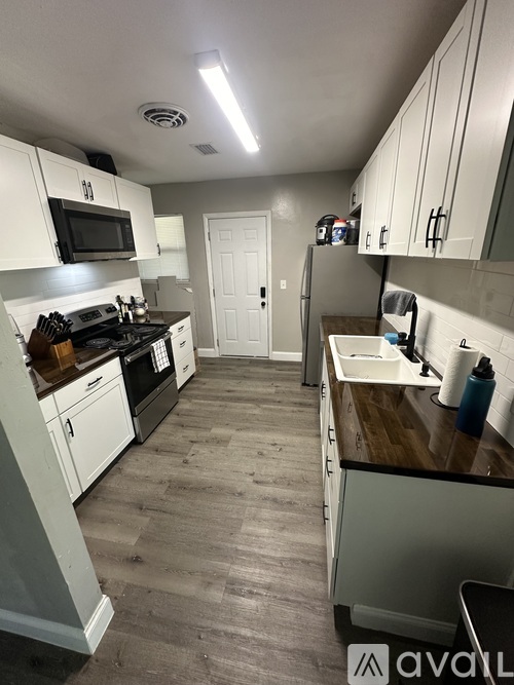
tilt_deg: -18.7
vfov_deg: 102.1
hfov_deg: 85.7
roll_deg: +2.2
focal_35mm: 14
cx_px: 257
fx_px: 277
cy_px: 342
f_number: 2.2
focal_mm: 2.22
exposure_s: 1/60
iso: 200
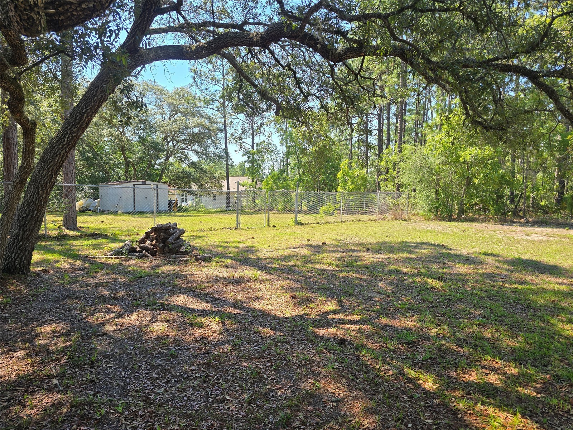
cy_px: 215
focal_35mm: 23
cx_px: 286
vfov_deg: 58.9
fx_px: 381
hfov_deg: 73.9
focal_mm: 6.3
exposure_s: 1/235
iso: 12
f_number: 1.7
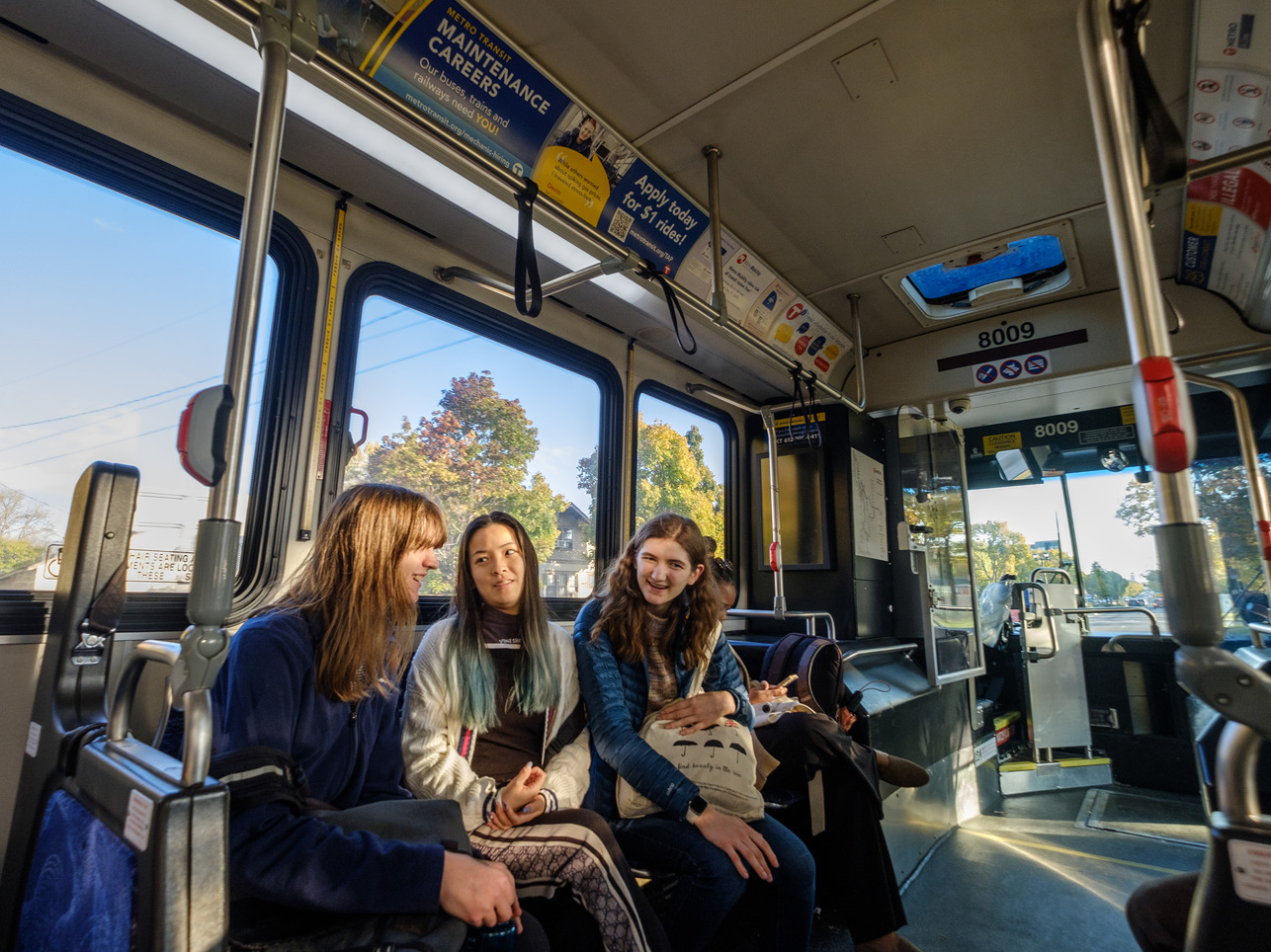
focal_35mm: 18
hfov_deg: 87.7
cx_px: 609
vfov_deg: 71.6
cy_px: 467
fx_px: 661
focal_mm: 10.5
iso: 500
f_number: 4
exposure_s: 1/125
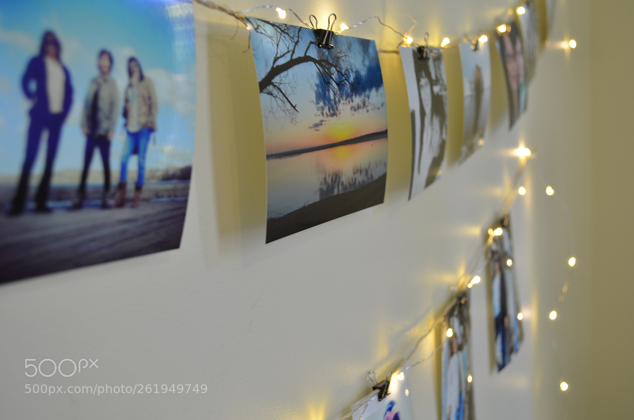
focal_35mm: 44
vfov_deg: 30.7
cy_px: 210
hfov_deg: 45.1
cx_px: 317
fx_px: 764
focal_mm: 29
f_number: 4.5
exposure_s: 1/6
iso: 200
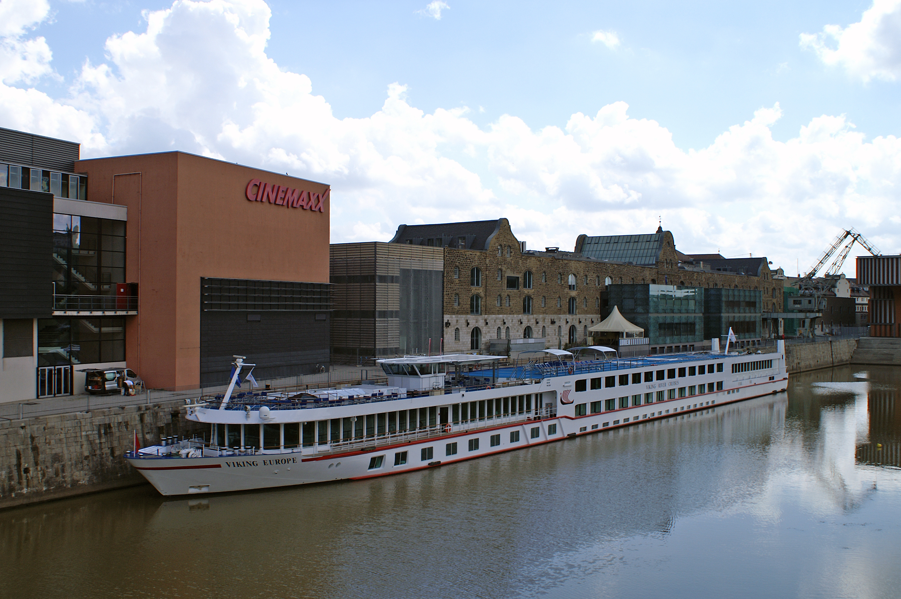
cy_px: 300
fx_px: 900
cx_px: 450
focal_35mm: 36
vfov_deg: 36.8
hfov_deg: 53.2
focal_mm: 24
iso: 100
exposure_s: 1/400
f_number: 8
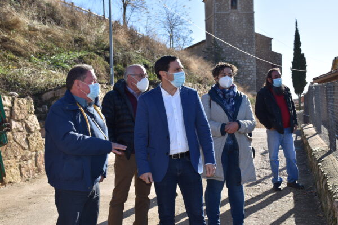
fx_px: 479
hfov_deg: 38.9
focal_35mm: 51
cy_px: 112
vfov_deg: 26.5
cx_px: 169
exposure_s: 1/200
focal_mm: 34
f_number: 8
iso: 100
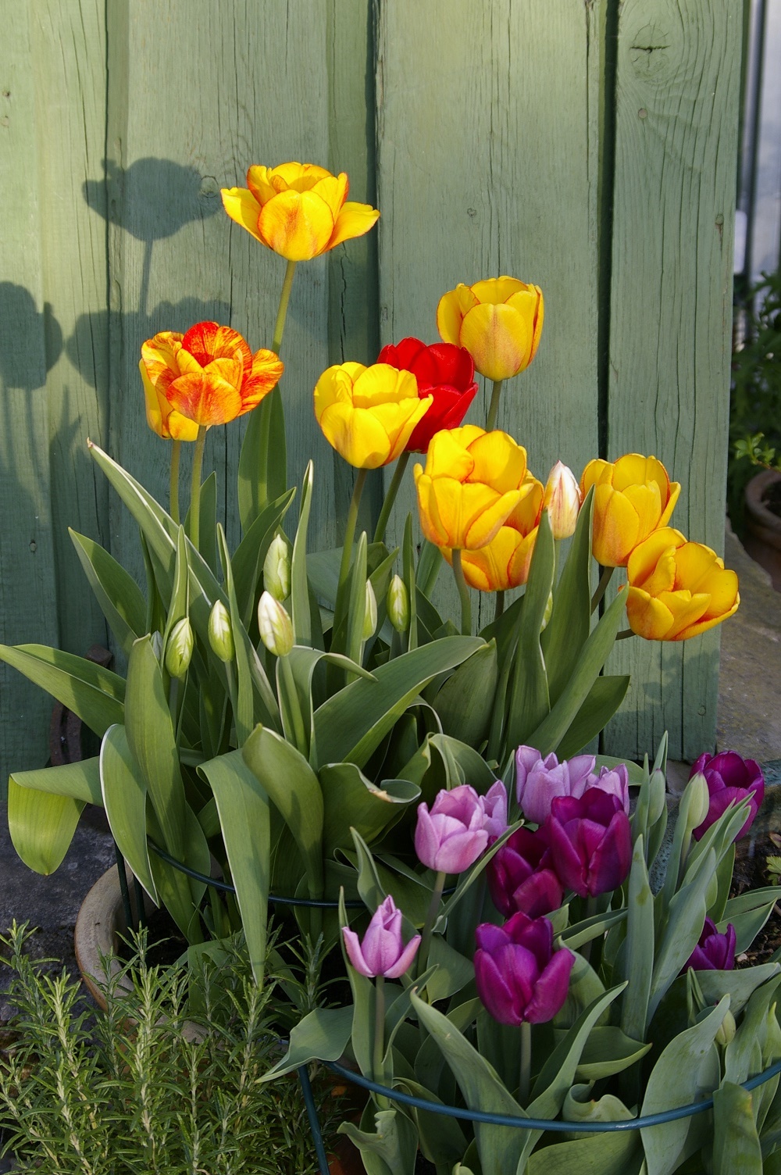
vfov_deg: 27.0
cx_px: 390
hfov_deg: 18.1
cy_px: 588
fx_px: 2445
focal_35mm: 75
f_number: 8
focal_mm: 50
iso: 200
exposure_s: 1/60
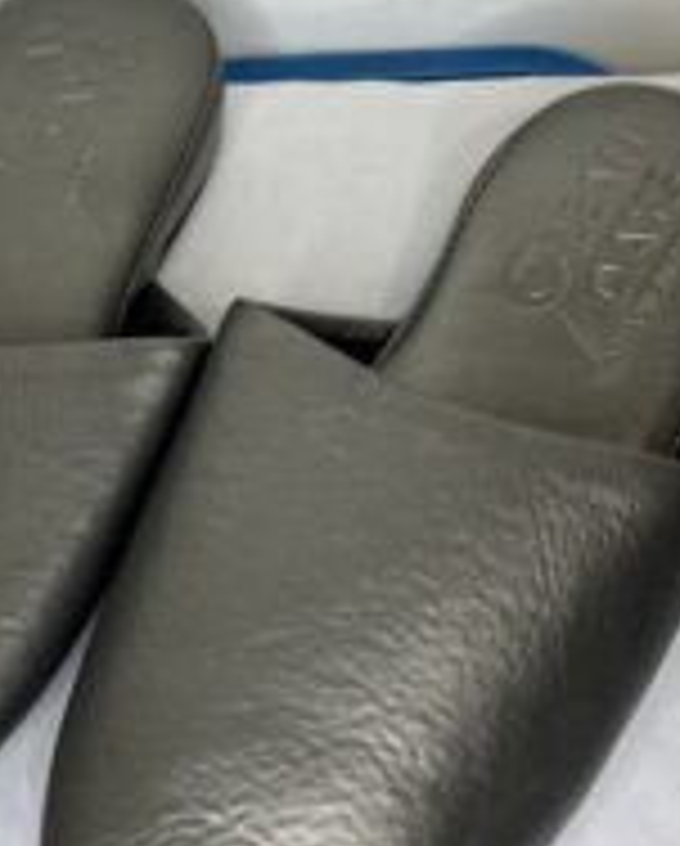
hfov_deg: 25.9
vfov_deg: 32.2
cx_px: 162
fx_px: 1456
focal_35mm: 58
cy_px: 288
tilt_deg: -51.9
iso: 80
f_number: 1.8
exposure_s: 1/100
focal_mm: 3.99
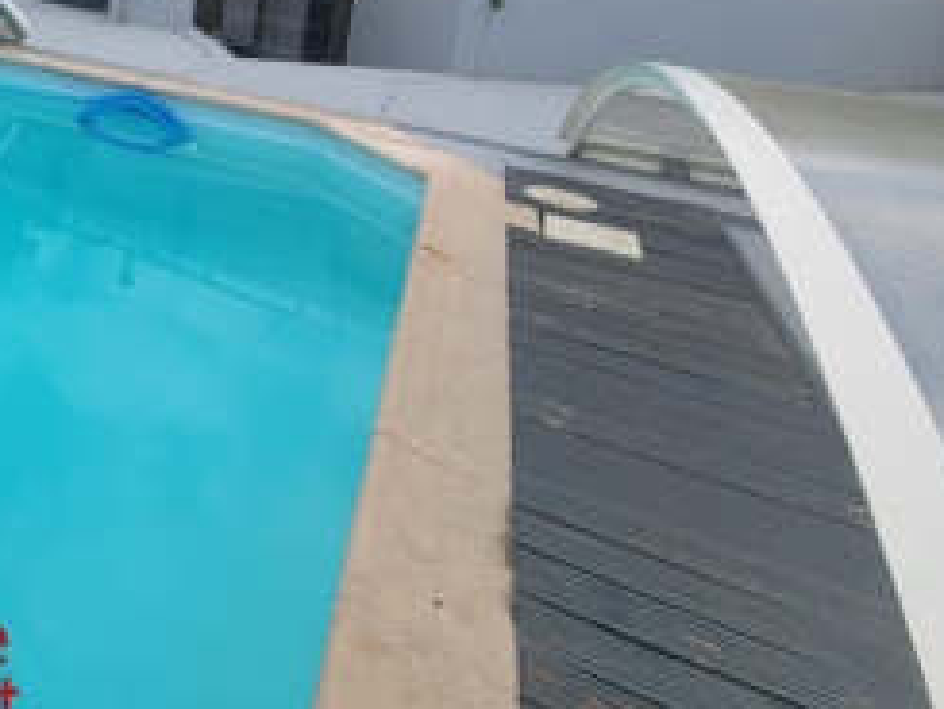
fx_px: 846
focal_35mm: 31
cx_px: -127
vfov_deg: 38.6
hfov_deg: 43.2
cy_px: -46
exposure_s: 1/1509
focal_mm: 2.2
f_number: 2.2
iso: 50
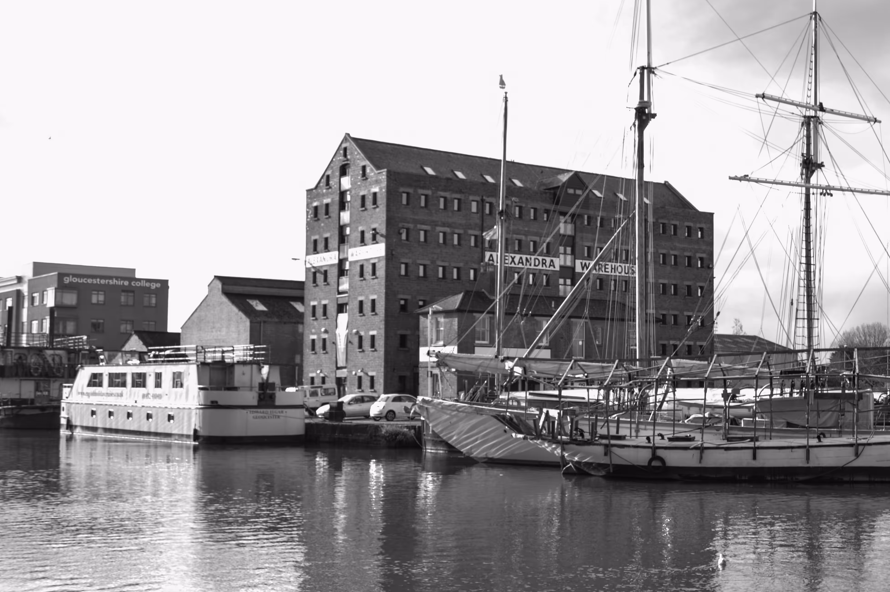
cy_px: 309
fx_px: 1260
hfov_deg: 38.0
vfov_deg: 26.4
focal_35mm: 51
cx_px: 665
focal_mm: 22
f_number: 5
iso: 100
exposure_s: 1/160
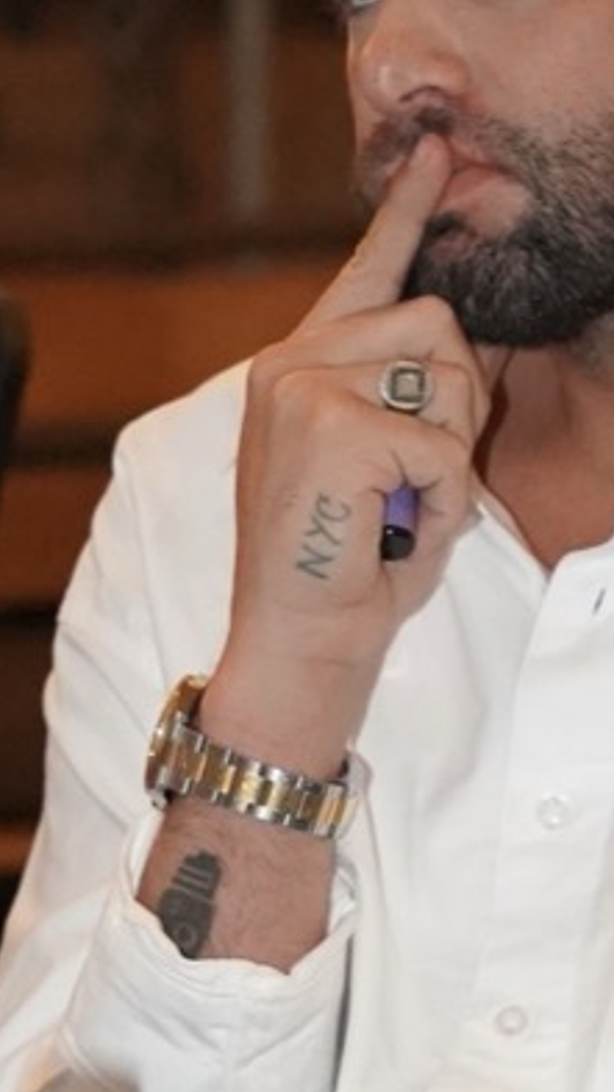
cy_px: 1200
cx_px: 629
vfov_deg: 6.0
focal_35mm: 358
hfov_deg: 3.4
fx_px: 10364
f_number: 2.8
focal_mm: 70
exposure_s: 1/100
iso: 6400
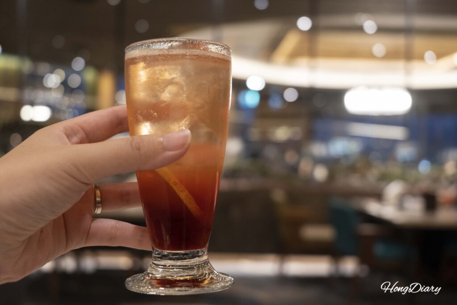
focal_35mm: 46
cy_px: 152
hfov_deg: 42.7
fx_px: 584
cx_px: 228
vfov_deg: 29.3
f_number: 5.6
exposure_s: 1/60
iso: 3200
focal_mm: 46
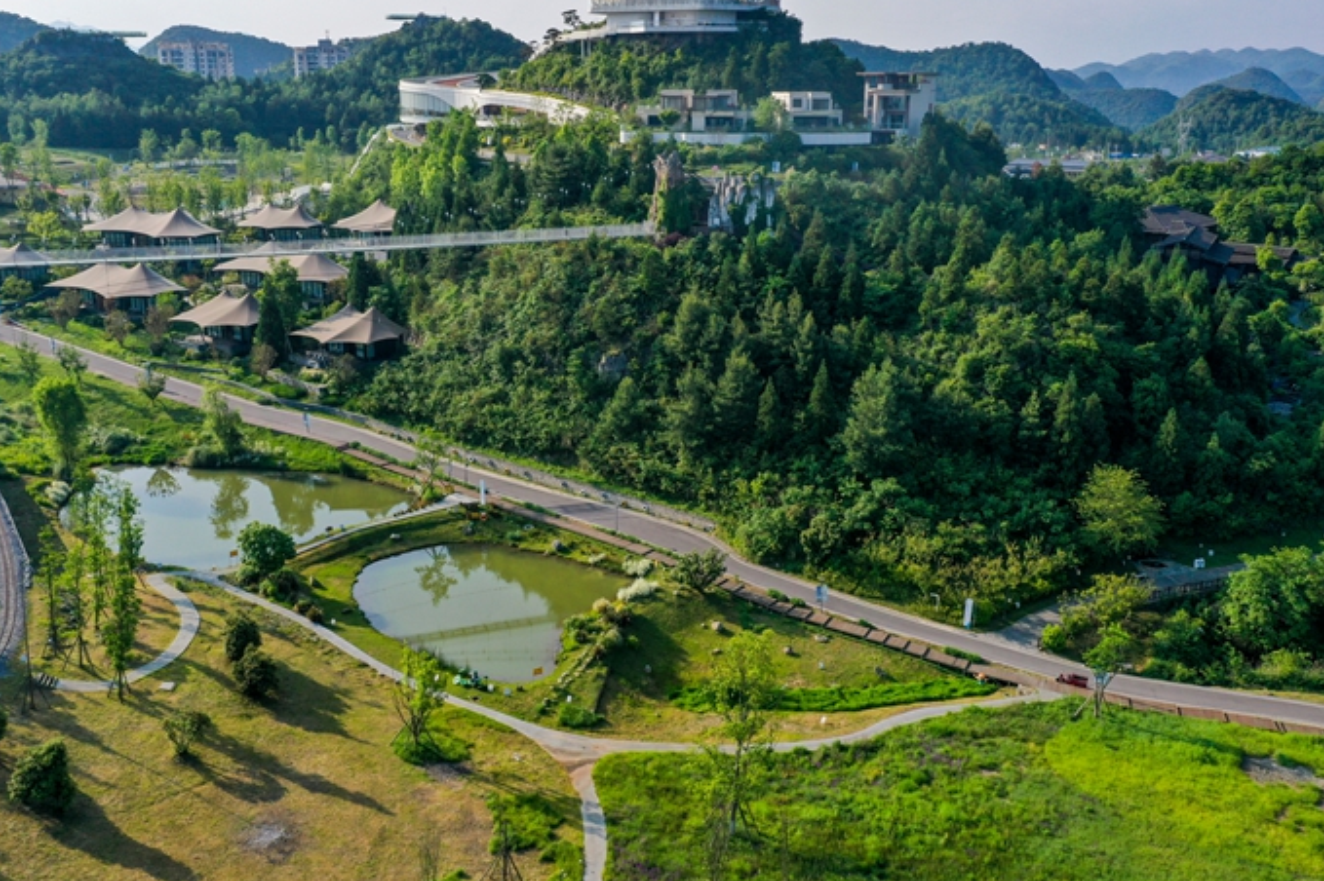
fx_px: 1213
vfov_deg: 39.9
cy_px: 397
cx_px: 634
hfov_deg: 57.2
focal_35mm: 33
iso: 100
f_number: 6.3
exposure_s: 1/500
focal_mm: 10.26
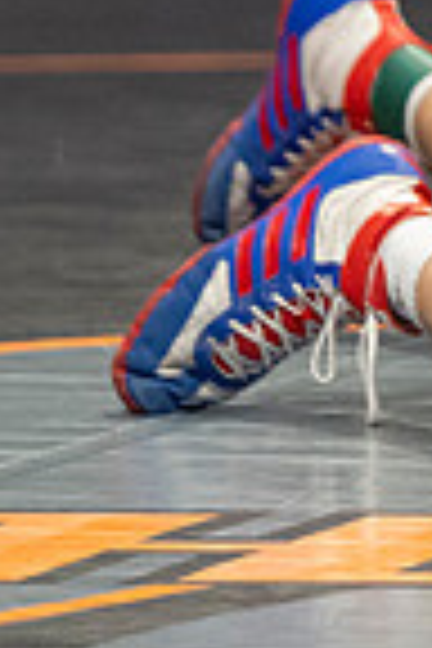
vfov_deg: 3.3
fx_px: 11411
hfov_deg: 2.2
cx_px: 933
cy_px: 200
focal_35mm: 634
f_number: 2.8
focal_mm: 104
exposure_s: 1/1000
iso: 3200
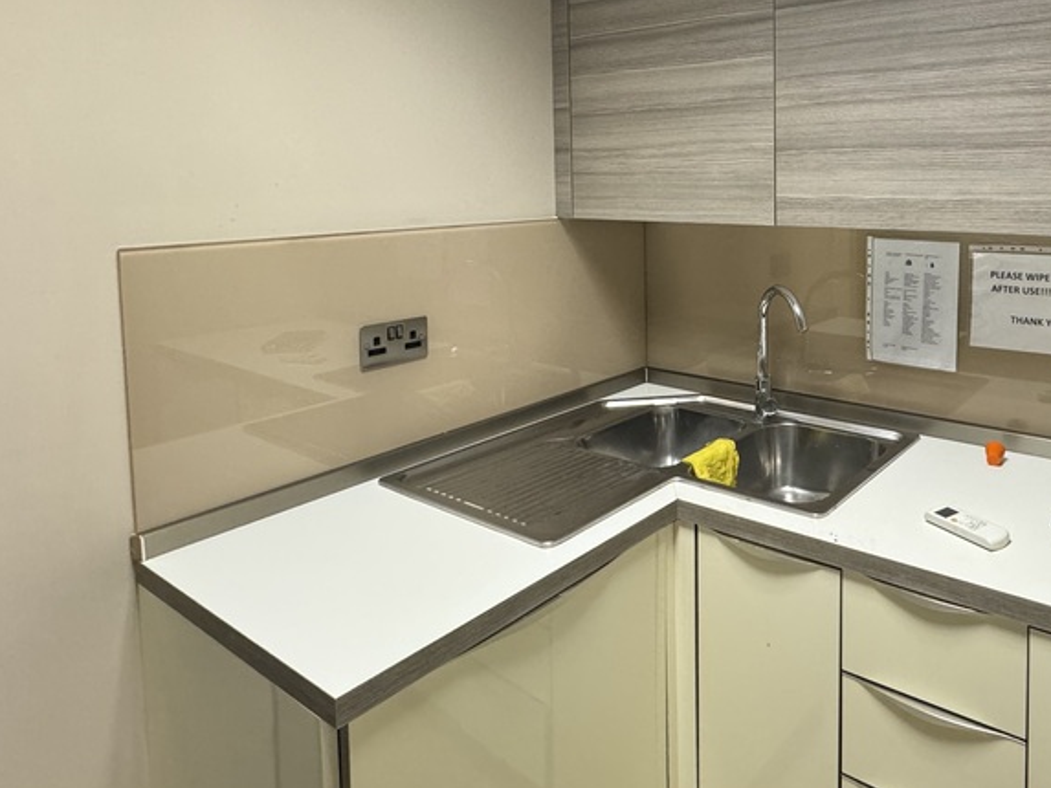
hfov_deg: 66.2
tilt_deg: -4.5
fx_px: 759
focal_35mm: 25
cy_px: 227
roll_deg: -0.5
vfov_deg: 53.2
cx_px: 752
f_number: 2.2
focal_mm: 2.22
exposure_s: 1/100
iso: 320
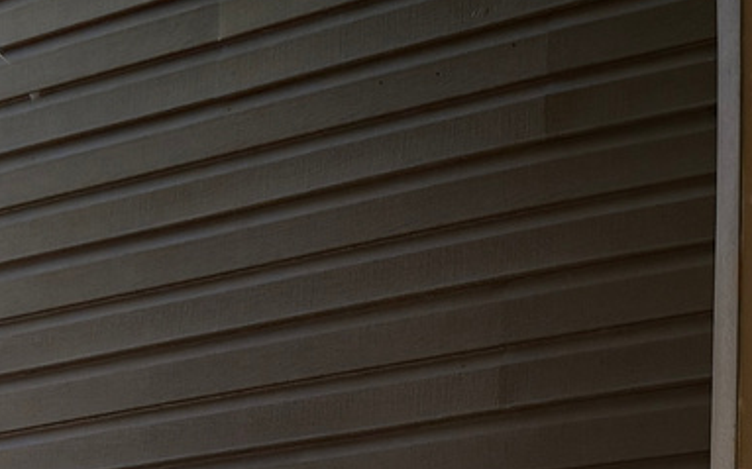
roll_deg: +0.7
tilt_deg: +9.8
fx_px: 2786
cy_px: 394
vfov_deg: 9.6
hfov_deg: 14.1
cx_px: 1221
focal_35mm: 136
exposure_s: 1/1122
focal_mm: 6.76
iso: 80
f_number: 1.78
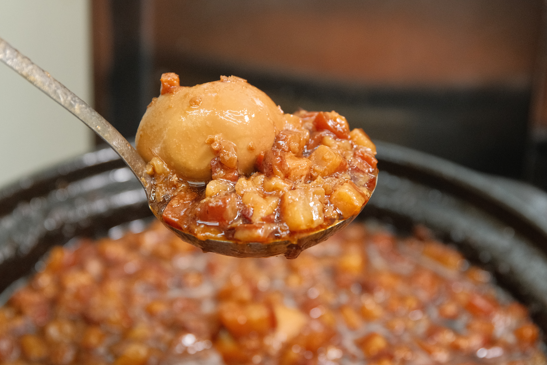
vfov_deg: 15.0
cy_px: 165
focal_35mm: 91
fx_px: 1383
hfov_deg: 22.4
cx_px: 273
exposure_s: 1/125
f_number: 3.5
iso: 1600
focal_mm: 55
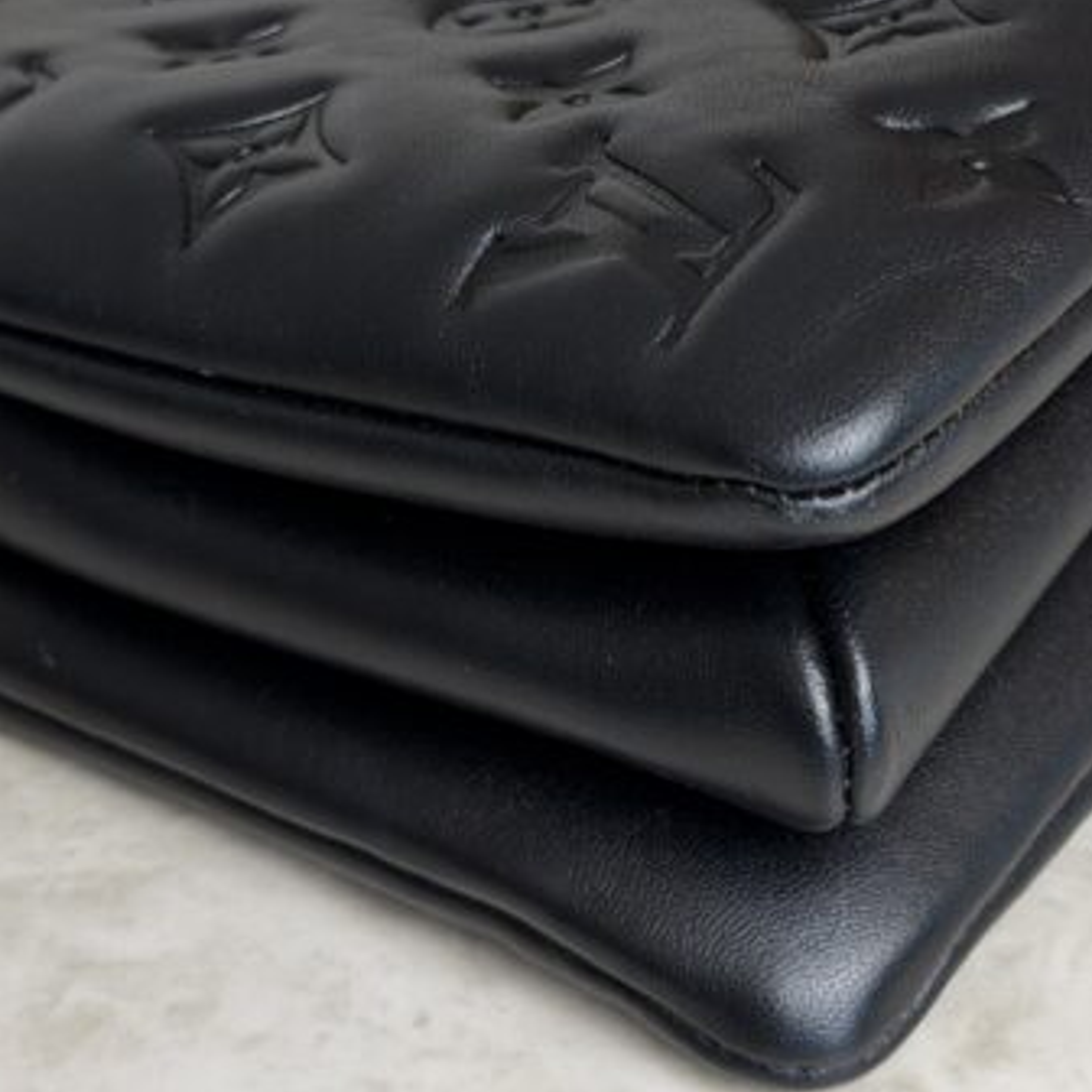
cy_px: 289
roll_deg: +1.8
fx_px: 3605
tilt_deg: -35.5
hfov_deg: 17.2
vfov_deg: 17.1
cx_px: 582
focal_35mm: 101
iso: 64
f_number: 1.78
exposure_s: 1/120
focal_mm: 6.76
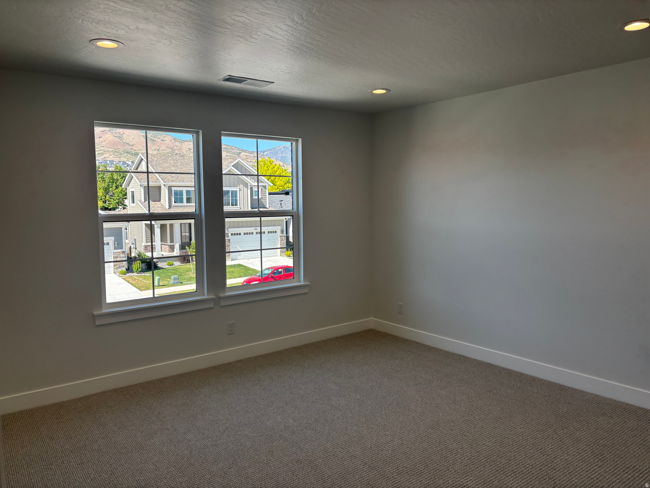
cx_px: 325
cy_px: 244
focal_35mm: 26
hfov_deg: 67.3
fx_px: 488
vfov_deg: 53.1
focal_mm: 5.96
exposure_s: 1/394
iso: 50
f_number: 1.6
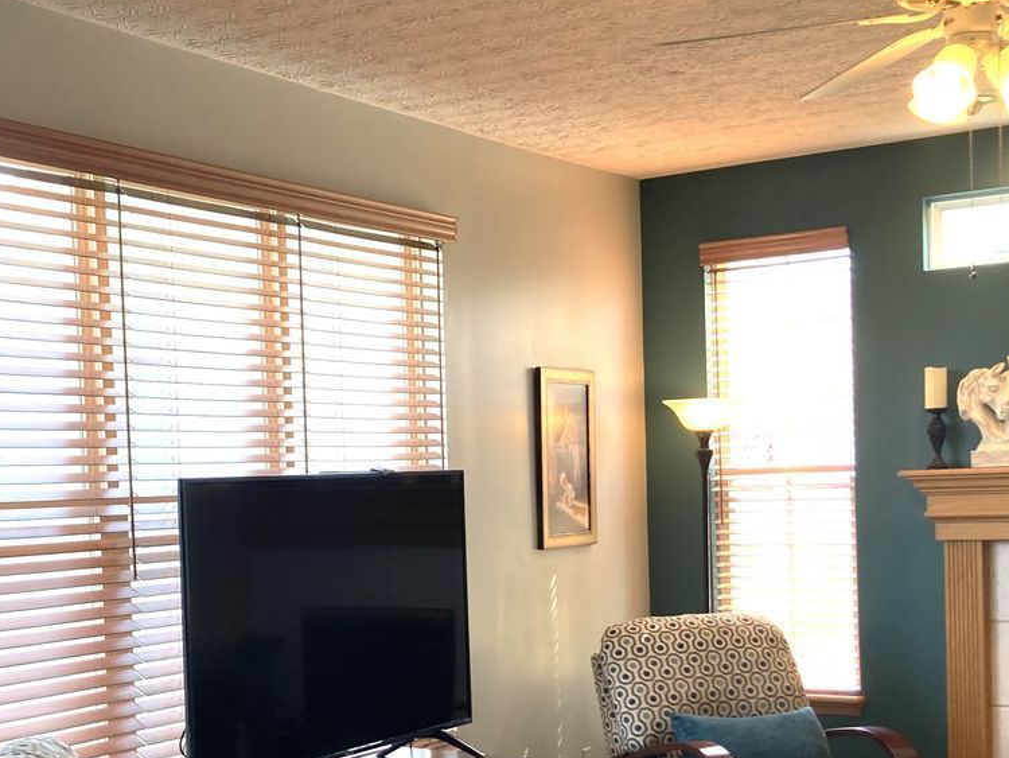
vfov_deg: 25.9
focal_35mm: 56
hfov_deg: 33.6
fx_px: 1633
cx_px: 244
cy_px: 549
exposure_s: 1/120
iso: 50
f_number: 1.8
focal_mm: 3.99
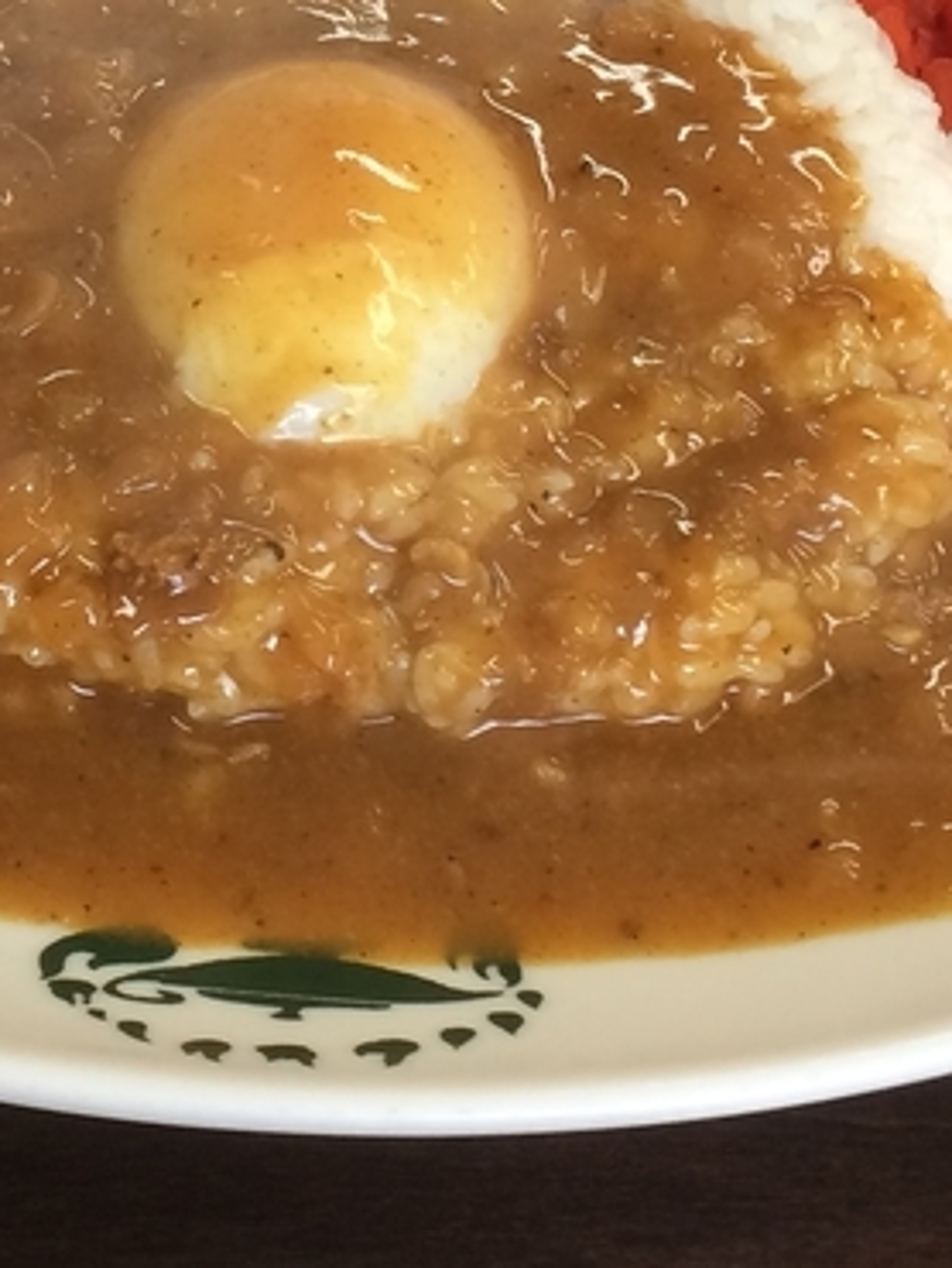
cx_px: 147
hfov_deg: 15.6
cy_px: 75
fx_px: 3443
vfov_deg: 20.3
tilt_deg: -46.4
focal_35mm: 94
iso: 40
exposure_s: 1/40
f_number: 2.2
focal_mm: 4.15
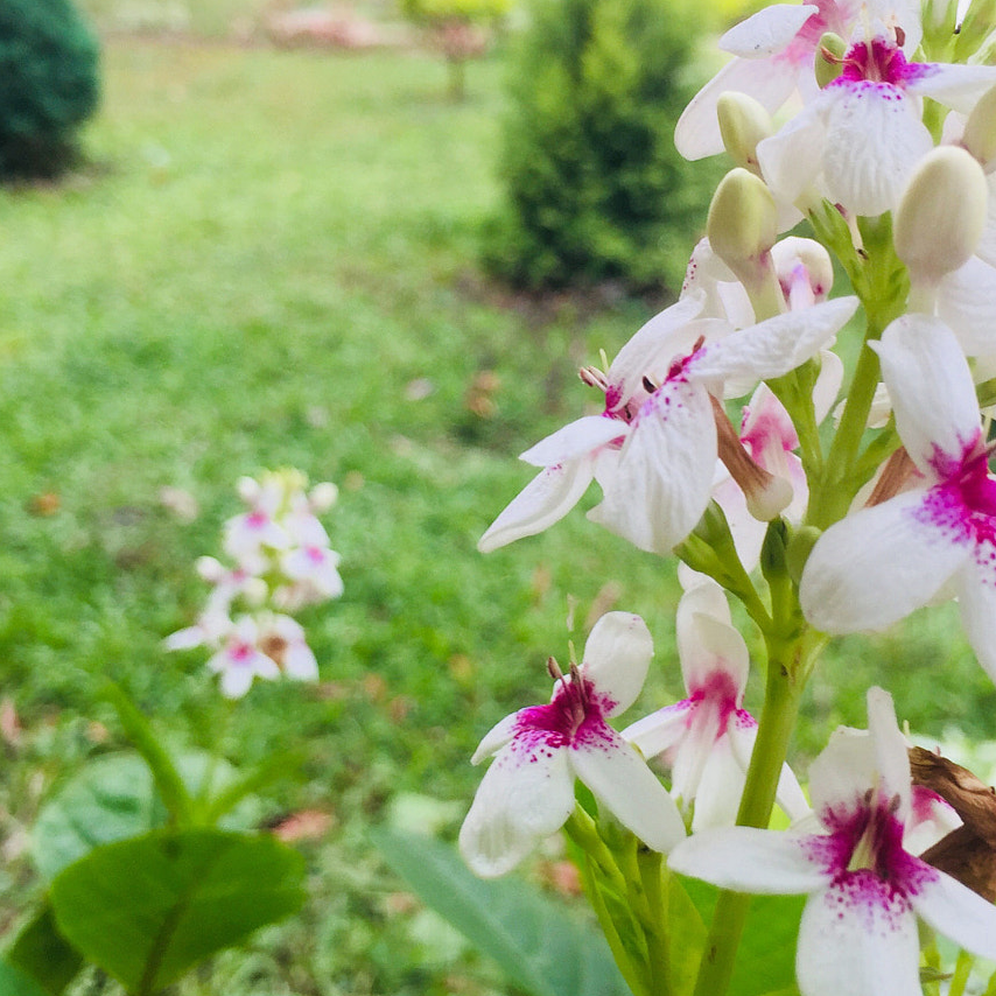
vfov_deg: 35.3
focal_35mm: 48
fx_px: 1563
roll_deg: -1.2
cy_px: 430
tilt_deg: -17.4
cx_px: 521
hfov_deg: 35.3
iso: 32
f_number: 2.2
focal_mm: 4.15
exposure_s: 1/100
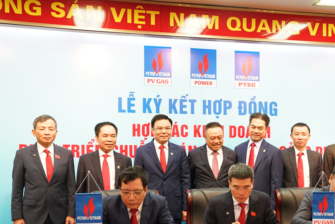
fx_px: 531
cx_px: 229
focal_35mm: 57
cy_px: 161
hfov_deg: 34.6
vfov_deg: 23.6
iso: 1250
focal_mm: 39
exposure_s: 1/60
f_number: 4
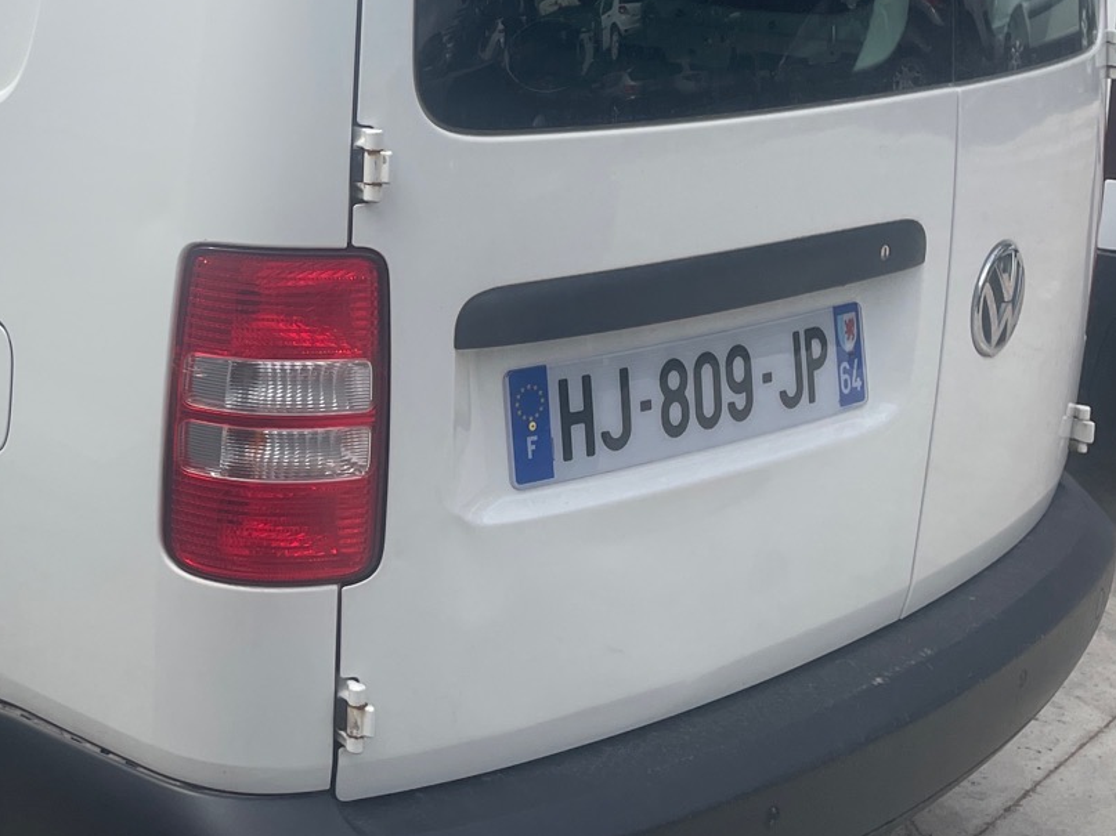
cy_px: 207
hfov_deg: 31.7
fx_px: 1870
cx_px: 122
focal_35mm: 58
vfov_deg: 24.9
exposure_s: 1/4292
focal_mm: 4.2
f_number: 1.6
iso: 32
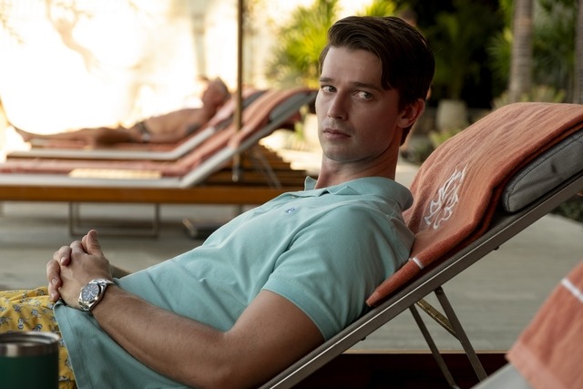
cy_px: 194
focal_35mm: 83
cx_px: 292
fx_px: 1344
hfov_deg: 24.5
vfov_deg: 16.5
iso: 400
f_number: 3.6
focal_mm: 55
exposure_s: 1/500
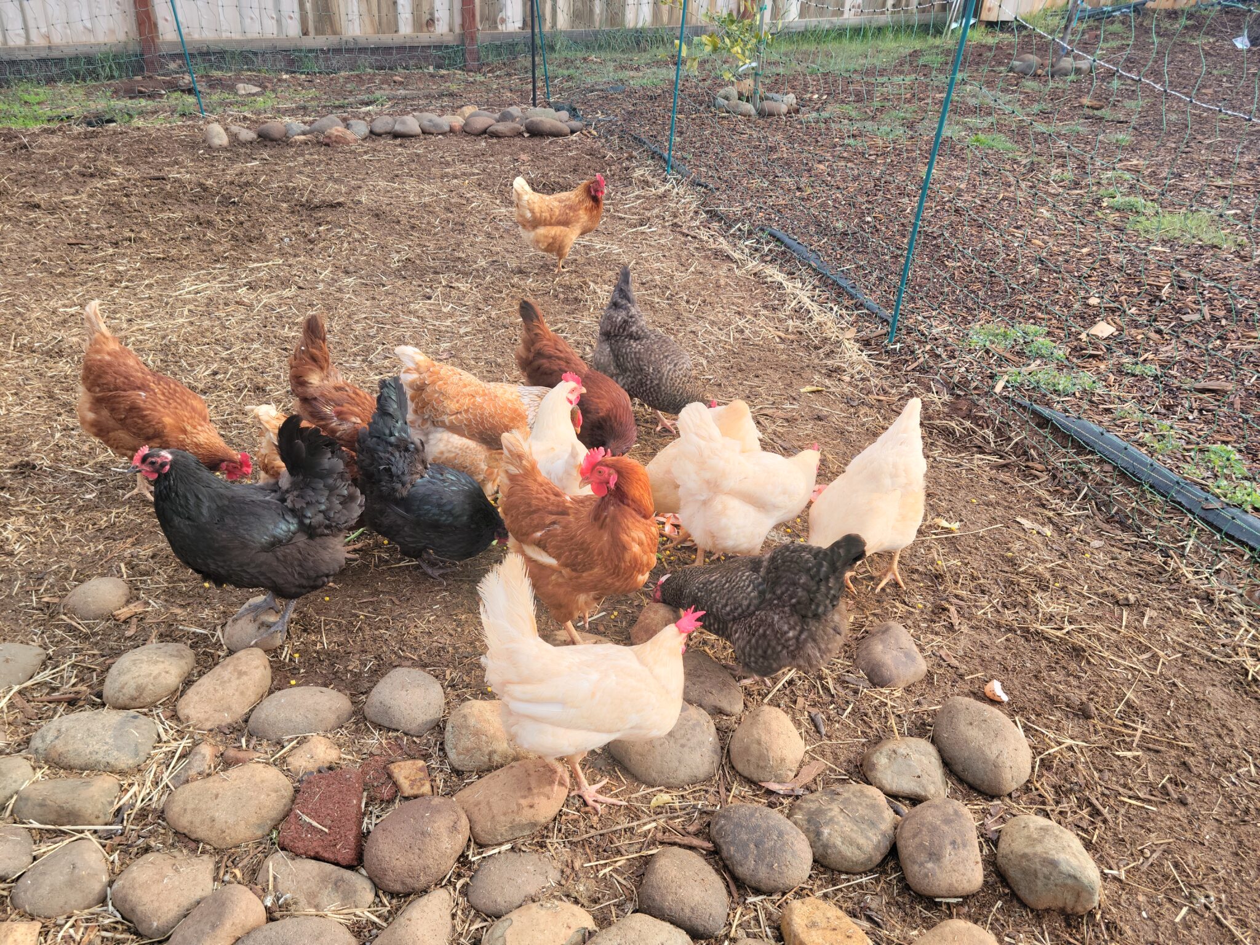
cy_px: 472
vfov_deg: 49.7
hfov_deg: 63.4
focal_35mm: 28
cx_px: 630
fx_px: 1019
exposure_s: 1/188
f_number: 2
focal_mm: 5.9
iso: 25
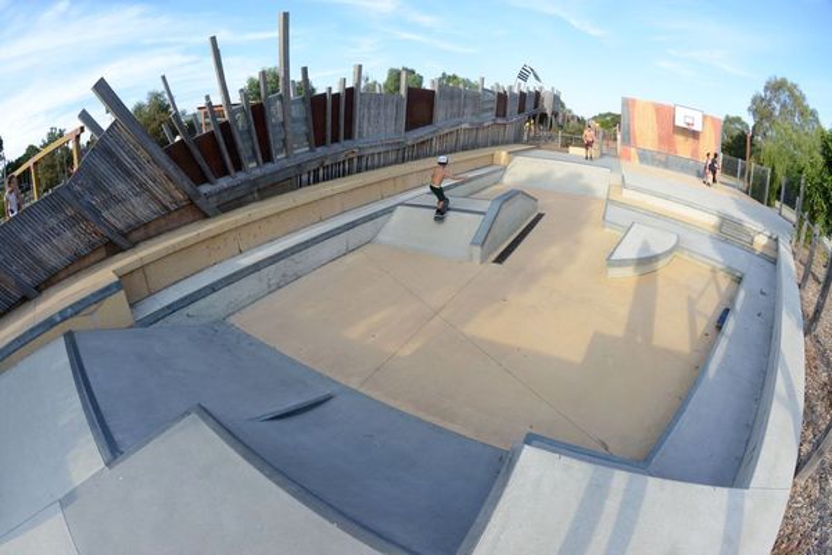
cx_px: 416
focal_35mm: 16
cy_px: 278
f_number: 8
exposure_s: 1/500
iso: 400
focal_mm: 16
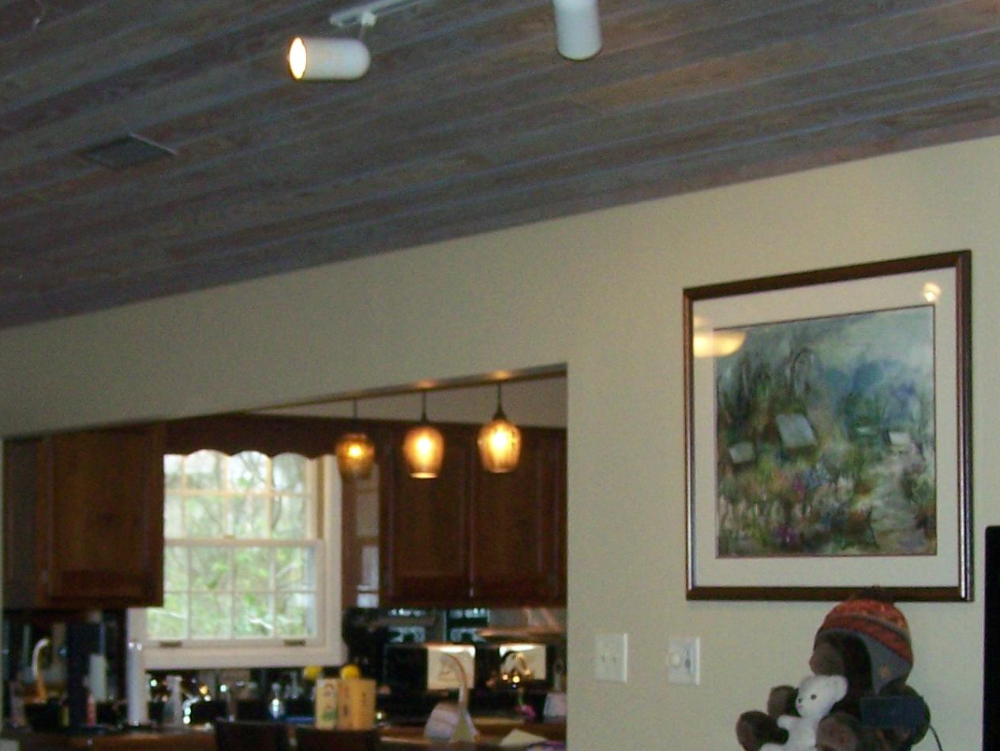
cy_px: 656
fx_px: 2602
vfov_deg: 16.3
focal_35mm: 90
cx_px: 446
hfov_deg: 21.7
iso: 160
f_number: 2.8
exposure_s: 1/60
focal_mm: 6.3
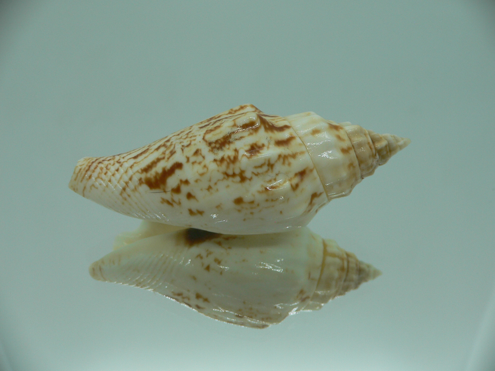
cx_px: 248
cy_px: 186
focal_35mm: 35
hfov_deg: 52.6
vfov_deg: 40.7
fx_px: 500
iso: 80
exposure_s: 1/60
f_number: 2.8
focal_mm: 4.6
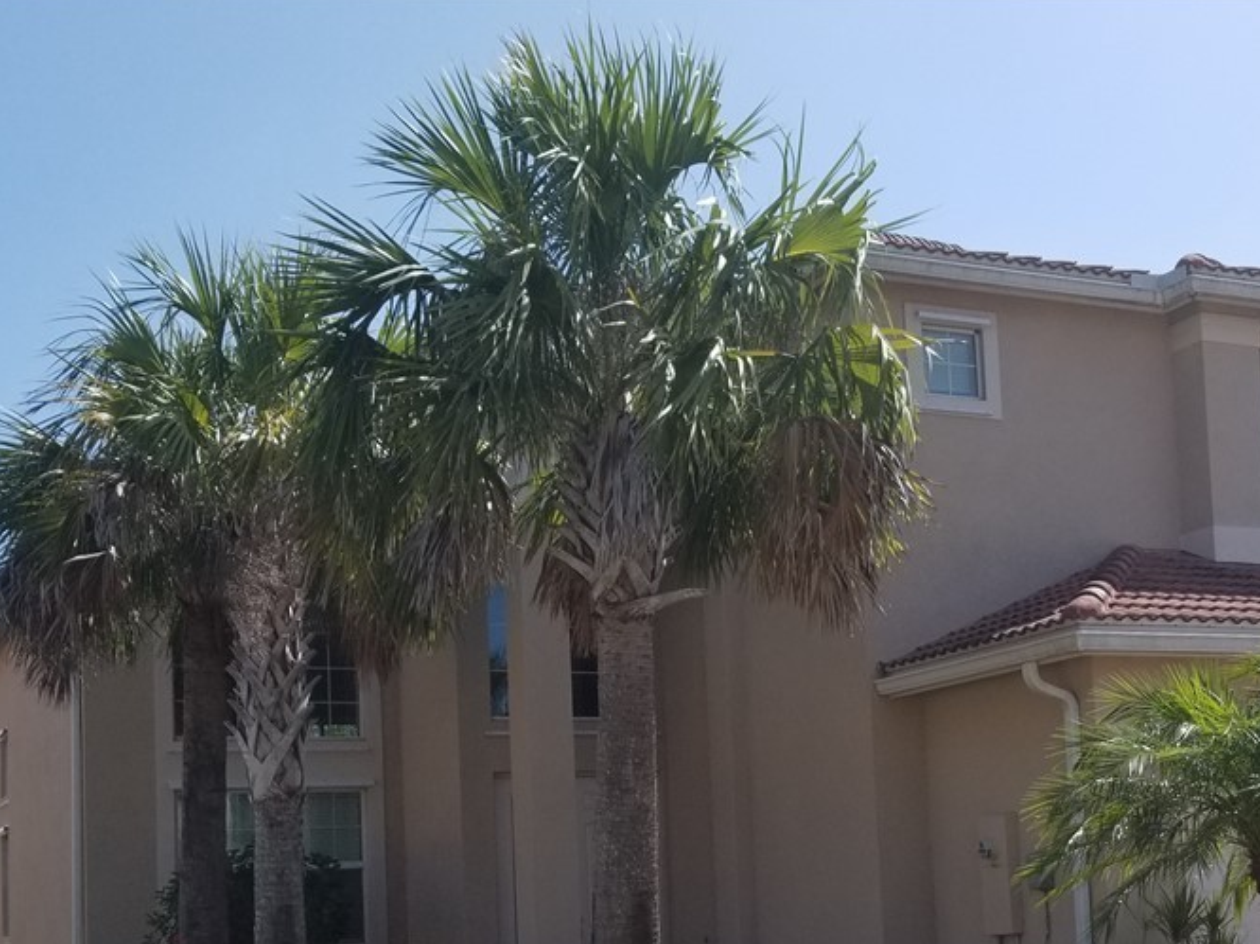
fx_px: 1455
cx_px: 738
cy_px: 719
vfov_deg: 35.1
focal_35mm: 40
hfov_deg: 46.6
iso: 50
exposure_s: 1/2624
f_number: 1.7
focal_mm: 4.3
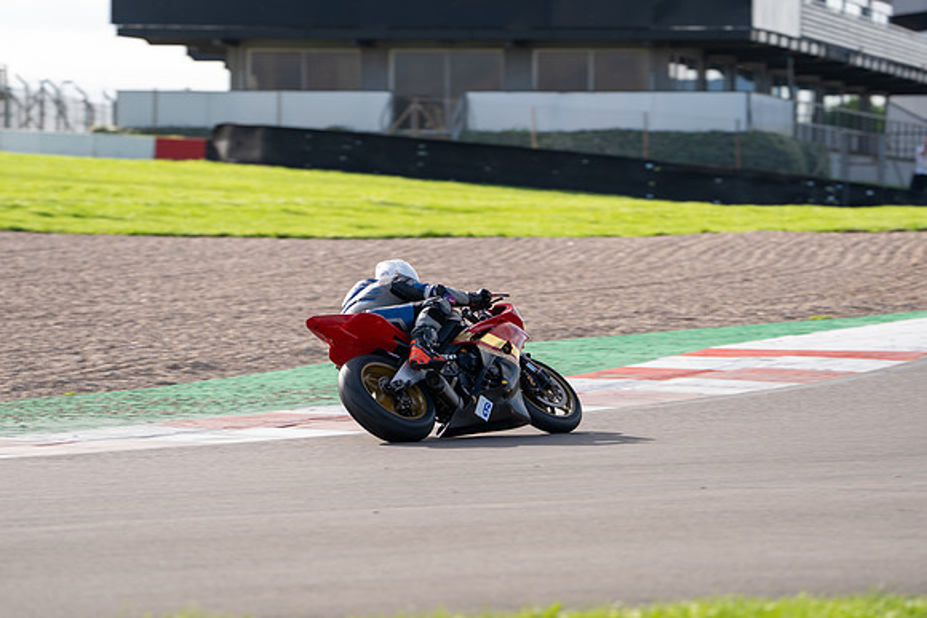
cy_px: 309
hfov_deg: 9.3
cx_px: 464
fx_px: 5692
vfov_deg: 6.2
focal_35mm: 221
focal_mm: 221
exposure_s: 1/500
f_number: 4.5
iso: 125
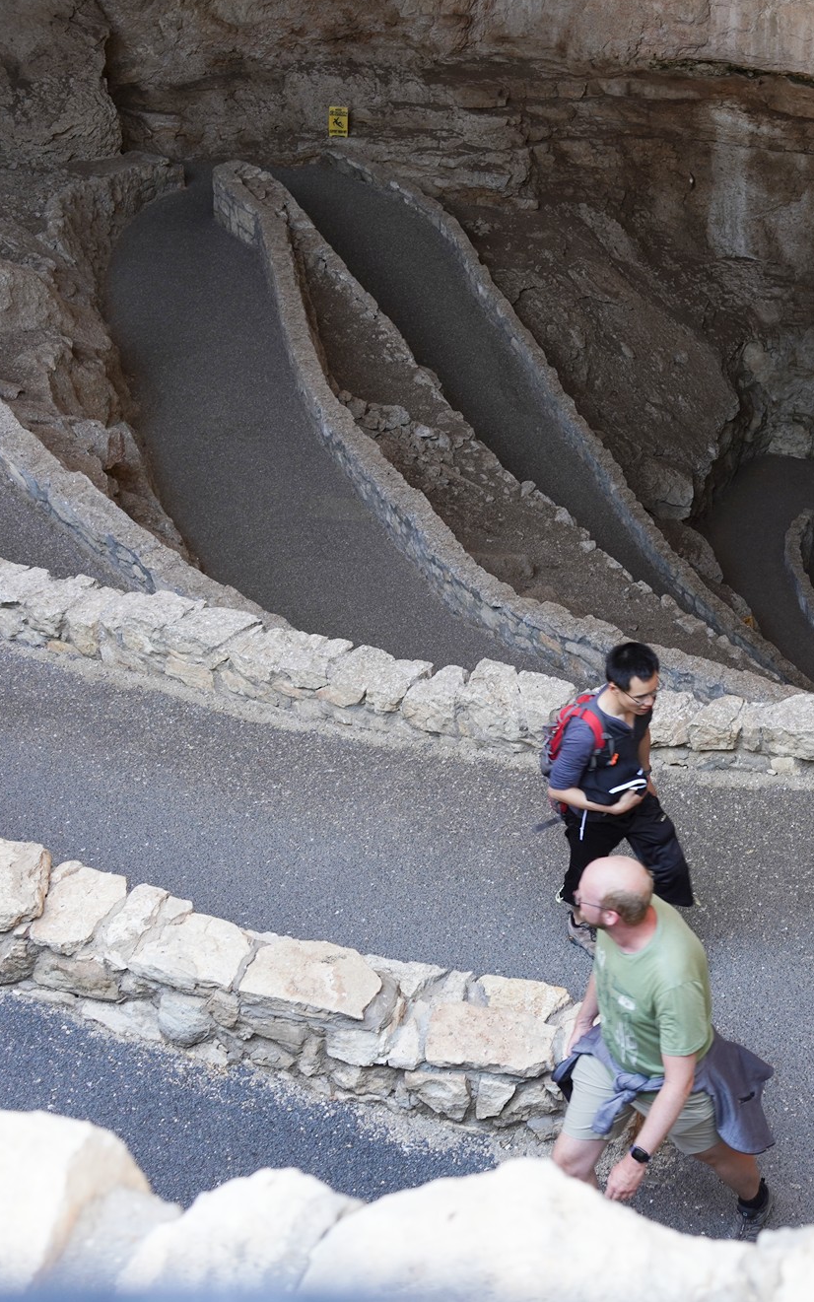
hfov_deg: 23.3
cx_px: 755
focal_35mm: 54
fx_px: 1916
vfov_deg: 37.5
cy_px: 654
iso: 400
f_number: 5.6
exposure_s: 1/100
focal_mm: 35
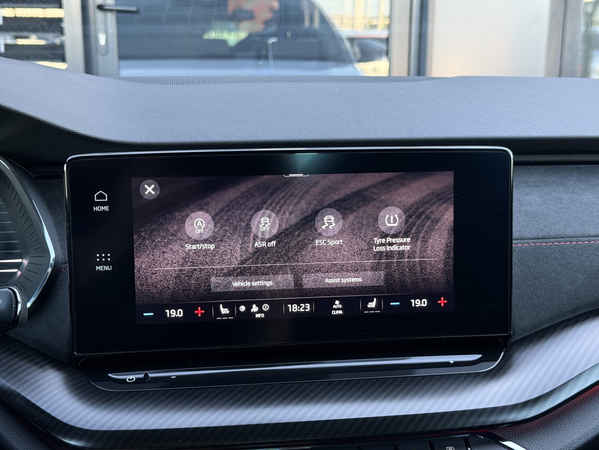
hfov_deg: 39.7
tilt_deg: -12.3
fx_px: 831
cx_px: 300
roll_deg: -0.3
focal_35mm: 48
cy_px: 225
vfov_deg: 30.3
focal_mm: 6.76
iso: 200
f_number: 1.78
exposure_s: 1/79
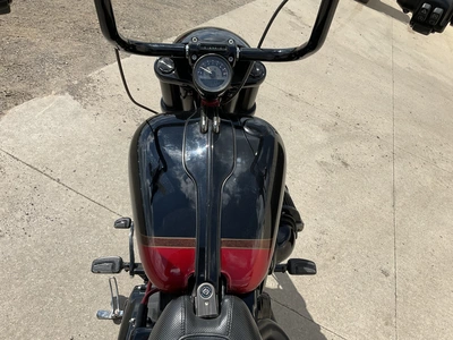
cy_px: 170
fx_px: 380
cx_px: 226
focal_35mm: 29
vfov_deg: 48.2
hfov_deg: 61.7
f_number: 1.8
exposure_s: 1/2801
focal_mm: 3
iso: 25
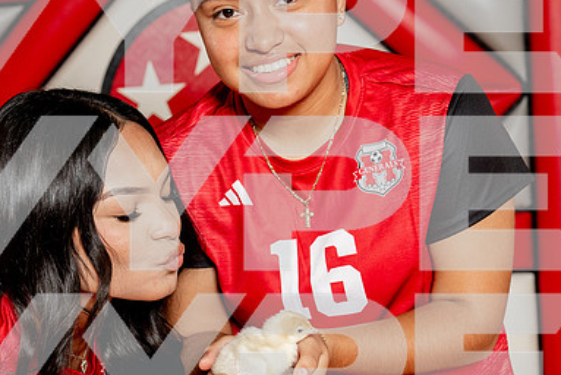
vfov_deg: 16.9
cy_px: 194
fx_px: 1263
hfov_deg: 25.0
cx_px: 215
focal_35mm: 81
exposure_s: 1/250
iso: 640
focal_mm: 48
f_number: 5.6
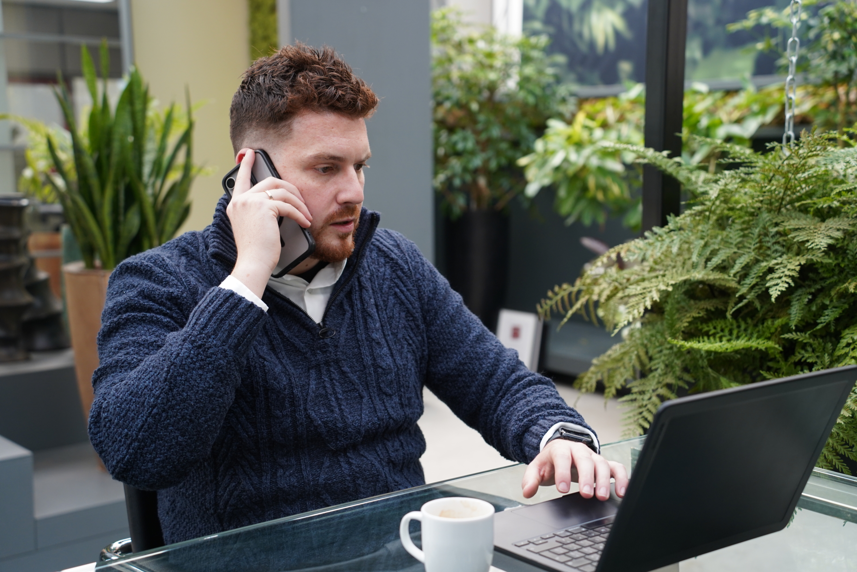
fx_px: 1214
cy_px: 286
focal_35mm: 51
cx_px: 428
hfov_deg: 38.9
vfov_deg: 26.5
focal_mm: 51
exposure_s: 1/160
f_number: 4
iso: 800
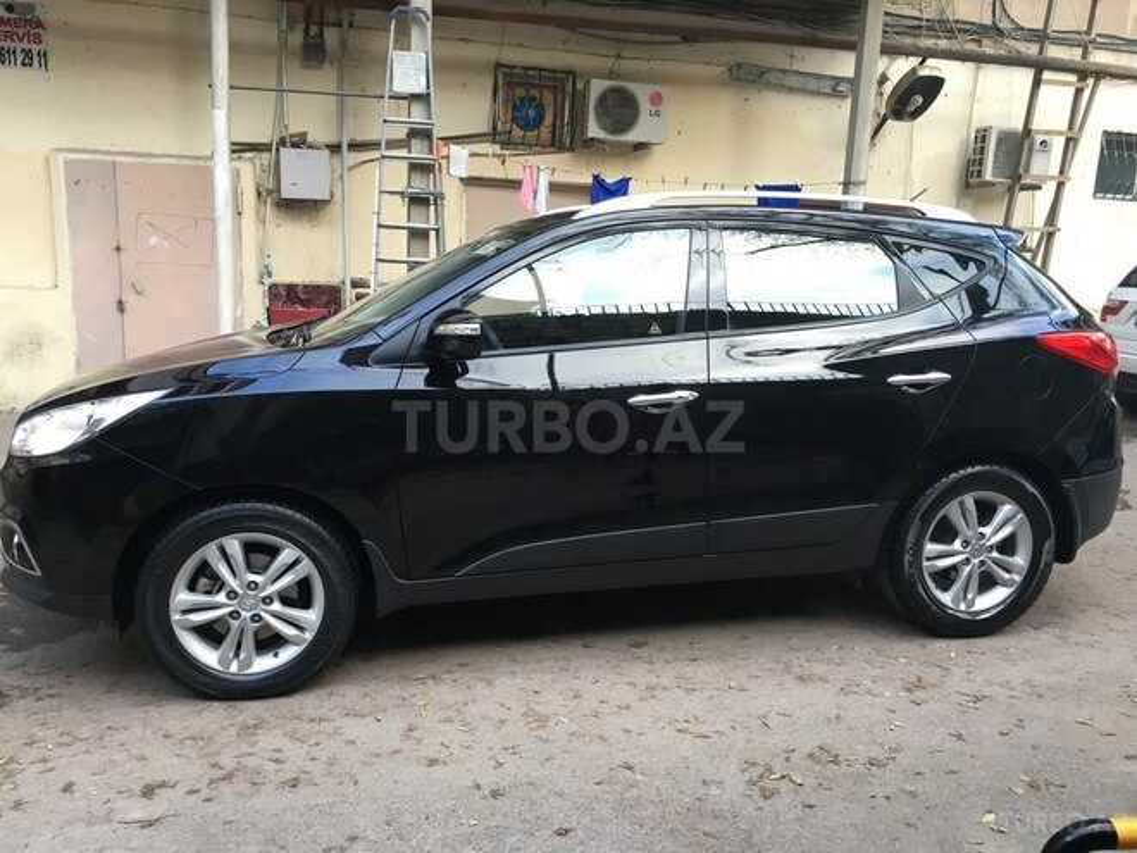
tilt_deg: -10.5
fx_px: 953
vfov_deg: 48.2
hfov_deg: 61.7
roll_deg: -2.7
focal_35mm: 29
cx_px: 568
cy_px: 426
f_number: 2.2
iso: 25
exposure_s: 1/33
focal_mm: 4.15
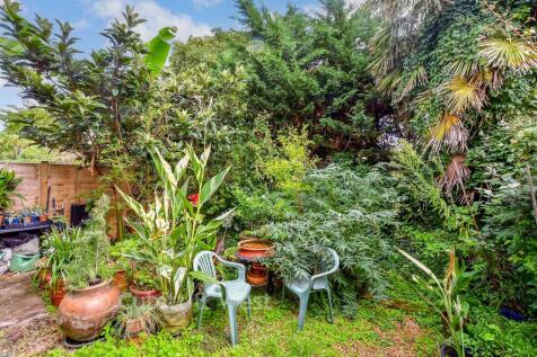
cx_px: 268
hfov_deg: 100.4
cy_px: 178
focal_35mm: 15
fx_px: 224
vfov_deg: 77.3
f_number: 8
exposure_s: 1/80
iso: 400
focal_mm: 10
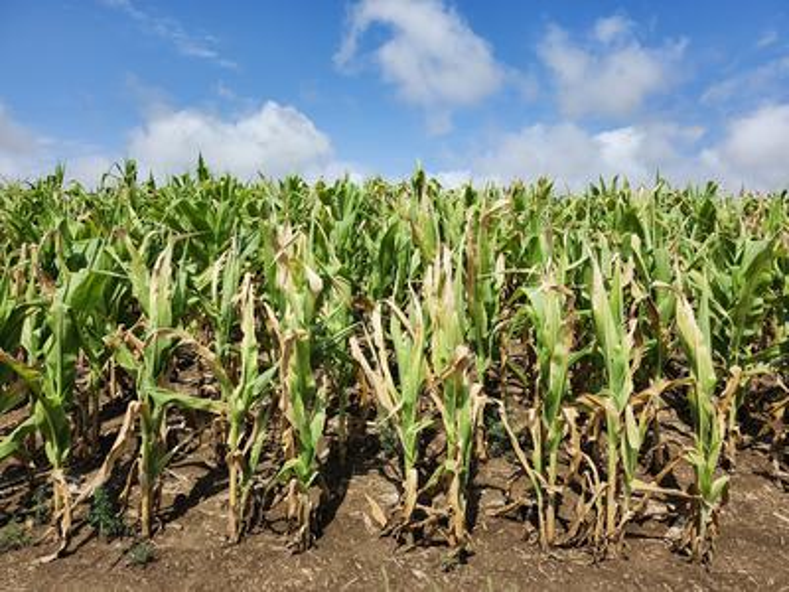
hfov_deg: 73.9
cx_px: 394
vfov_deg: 58.9
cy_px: 296
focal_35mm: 23
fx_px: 524
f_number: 1.8
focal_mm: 5.54
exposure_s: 1/1978
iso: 25
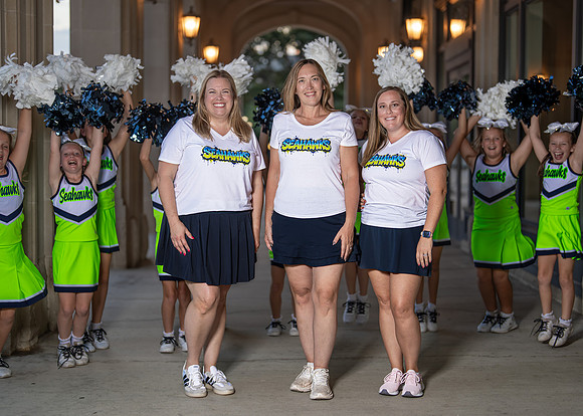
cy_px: 198
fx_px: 1028
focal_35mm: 62
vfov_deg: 22.9
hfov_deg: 31.7
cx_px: 300
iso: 100
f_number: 1.2
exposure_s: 1/400
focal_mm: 50
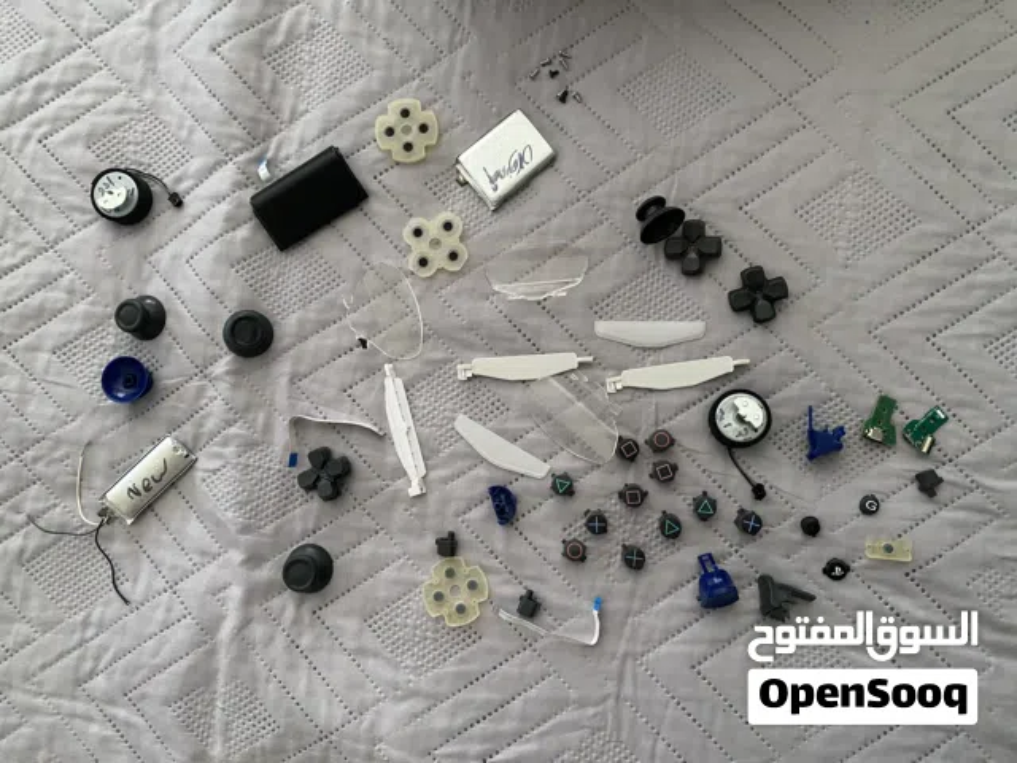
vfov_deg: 53.1
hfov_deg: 67.3
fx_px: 764
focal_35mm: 26
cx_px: 508
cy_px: 382
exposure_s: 1/52
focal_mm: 4.25
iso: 500
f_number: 1.8
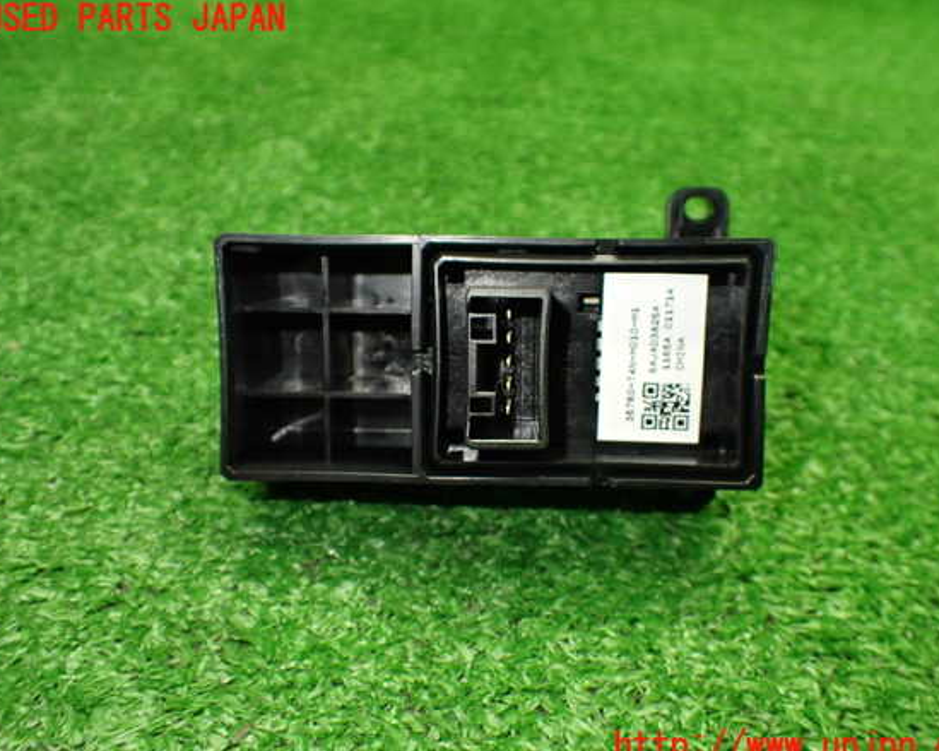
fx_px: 889
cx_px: 487
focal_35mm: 32
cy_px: 383
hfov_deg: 55.7
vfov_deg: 45.8
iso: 640
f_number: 2.3
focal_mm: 5.4
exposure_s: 1/125
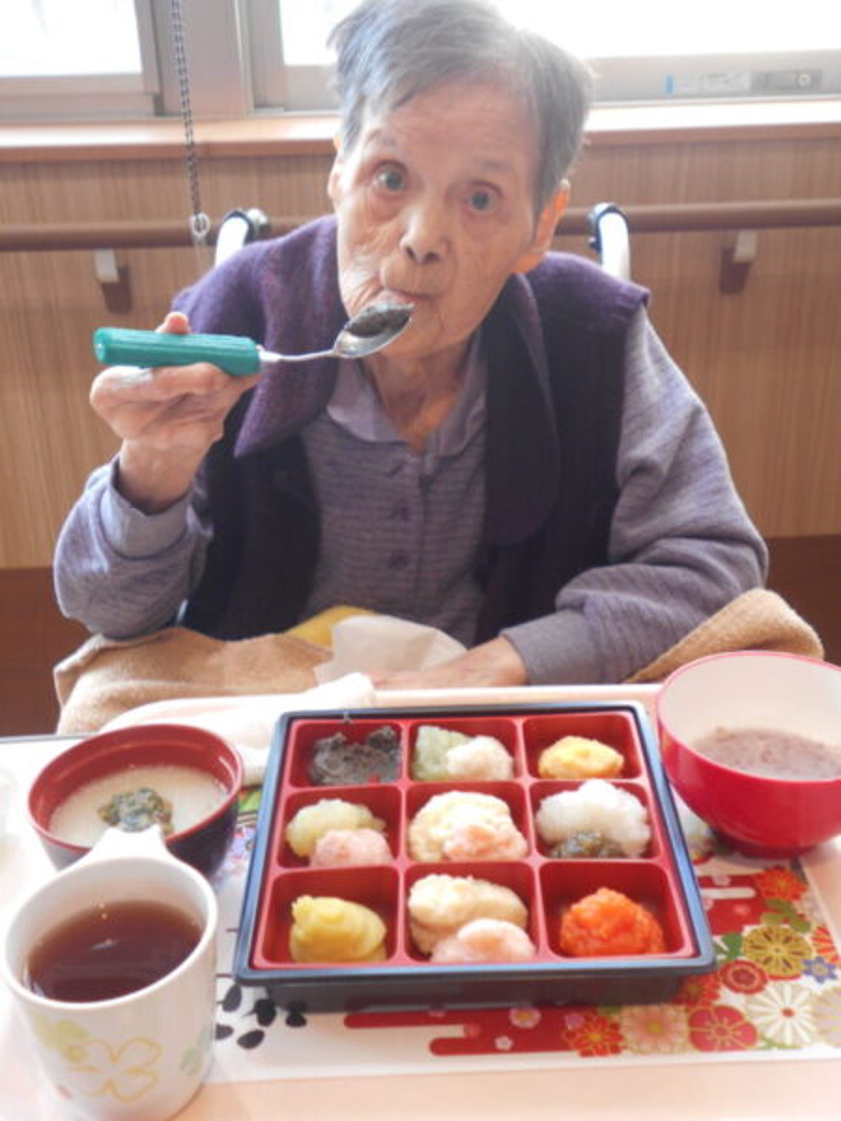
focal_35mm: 39
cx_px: 420
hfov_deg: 36.8
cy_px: 560
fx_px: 1263
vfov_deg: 47.9
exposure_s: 1/30
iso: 140
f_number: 3.9
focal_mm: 6.7
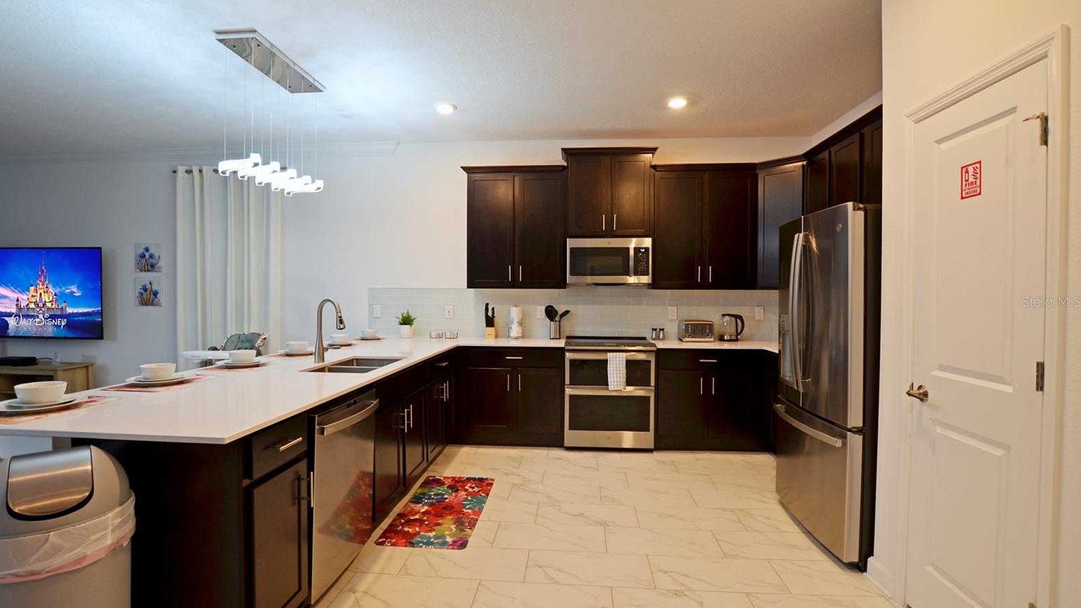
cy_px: 302
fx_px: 459
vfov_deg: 67.1
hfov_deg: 99.4
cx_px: 532
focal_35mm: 16
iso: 140
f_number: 4
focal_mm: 10
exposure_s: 1/25
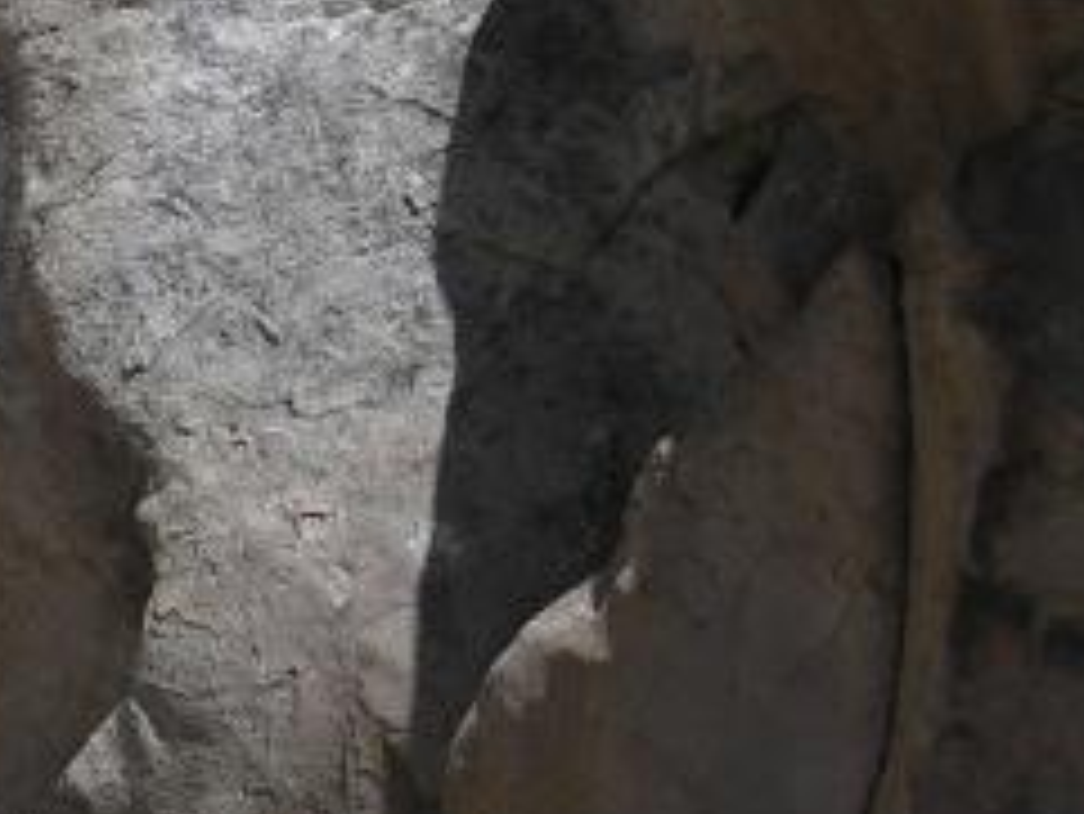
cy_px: 306
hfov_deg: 18.4
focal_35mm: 101
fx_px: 3164
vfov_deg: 14.6
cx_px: -211
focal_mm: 6.3
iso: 50
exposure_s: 1/640
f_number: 3.3
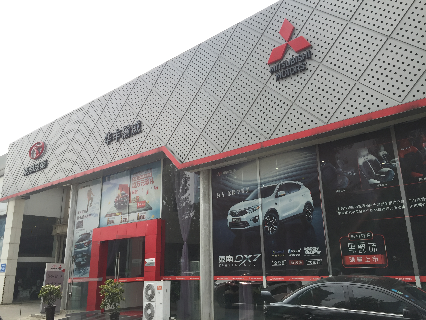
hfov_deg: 61.7
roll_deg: -0.4
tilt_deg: +16.8
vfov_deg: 48.2
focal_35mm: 29
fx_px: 357
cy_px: 160
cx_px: 213
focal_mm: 4.15
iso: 32
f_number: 2.2
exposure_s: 1/879
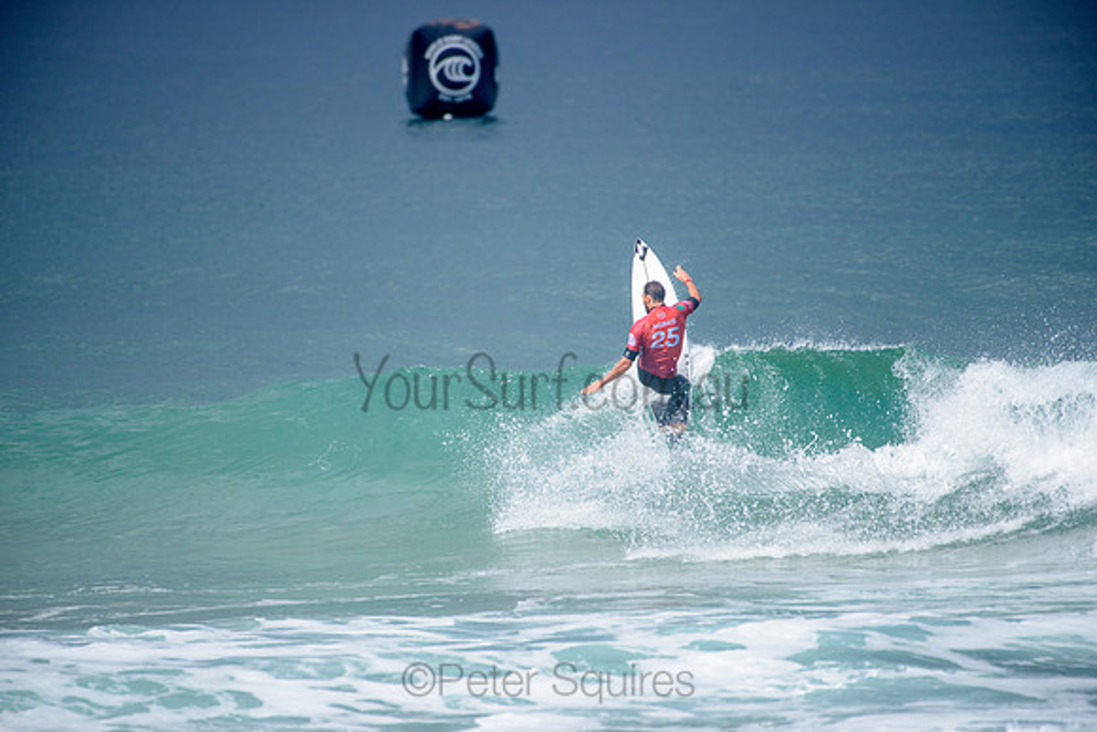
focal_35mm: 500
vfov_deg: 2.8
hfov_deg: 4.1
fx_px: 15239
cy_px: 366
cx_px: 548
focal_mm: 500
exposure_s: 1/2000
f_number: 5.6
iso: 160
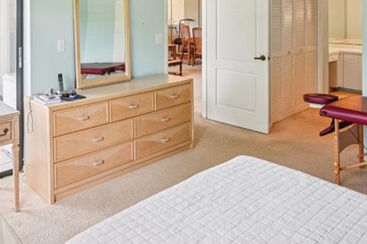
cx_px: 110
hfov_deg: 54.2
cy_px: 7
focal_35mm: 34
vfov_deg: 35.5
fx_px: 346
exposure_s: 1/25
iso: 400
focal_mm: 16
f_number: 8
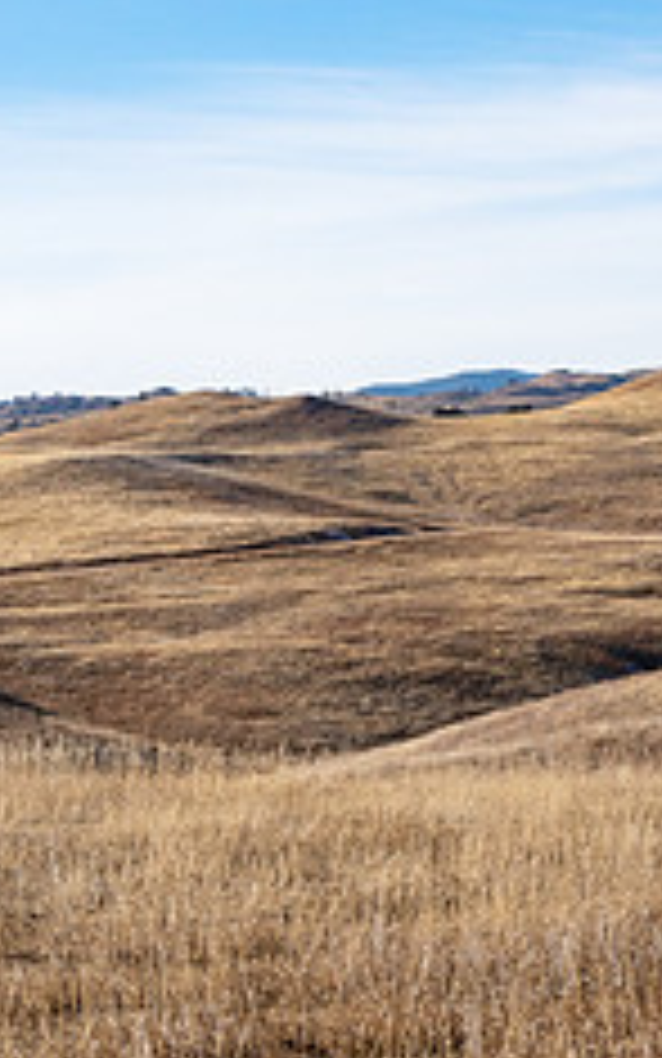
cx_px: 1148
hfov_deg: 9.2
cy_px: 543
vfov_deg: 15.4
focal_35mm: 136
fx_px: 3923
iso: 500
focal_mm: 36
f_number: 4
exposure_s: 1/4000
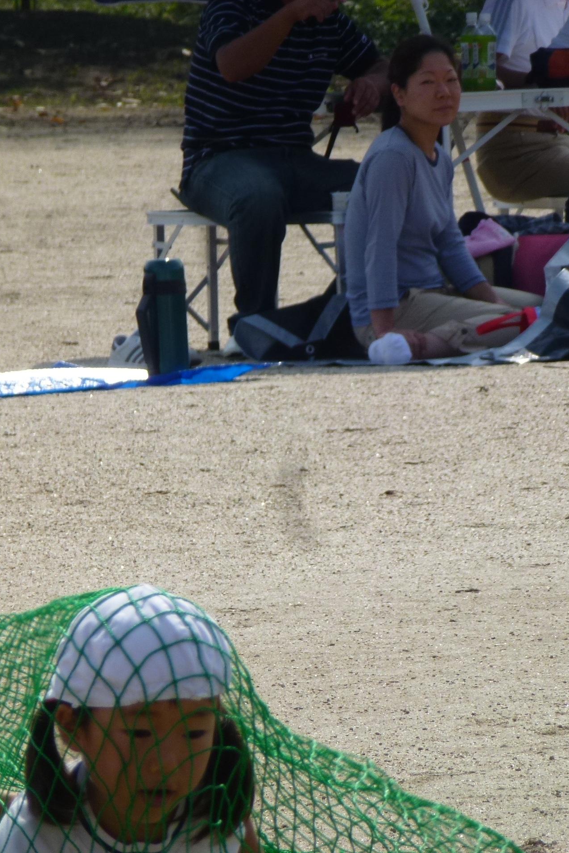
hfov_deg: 2.6
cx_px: 386
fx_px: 12664
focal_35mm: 534
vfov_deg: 3.9
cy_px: 426
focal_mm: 68.8
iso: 100
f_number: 5.9
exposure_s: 1/500
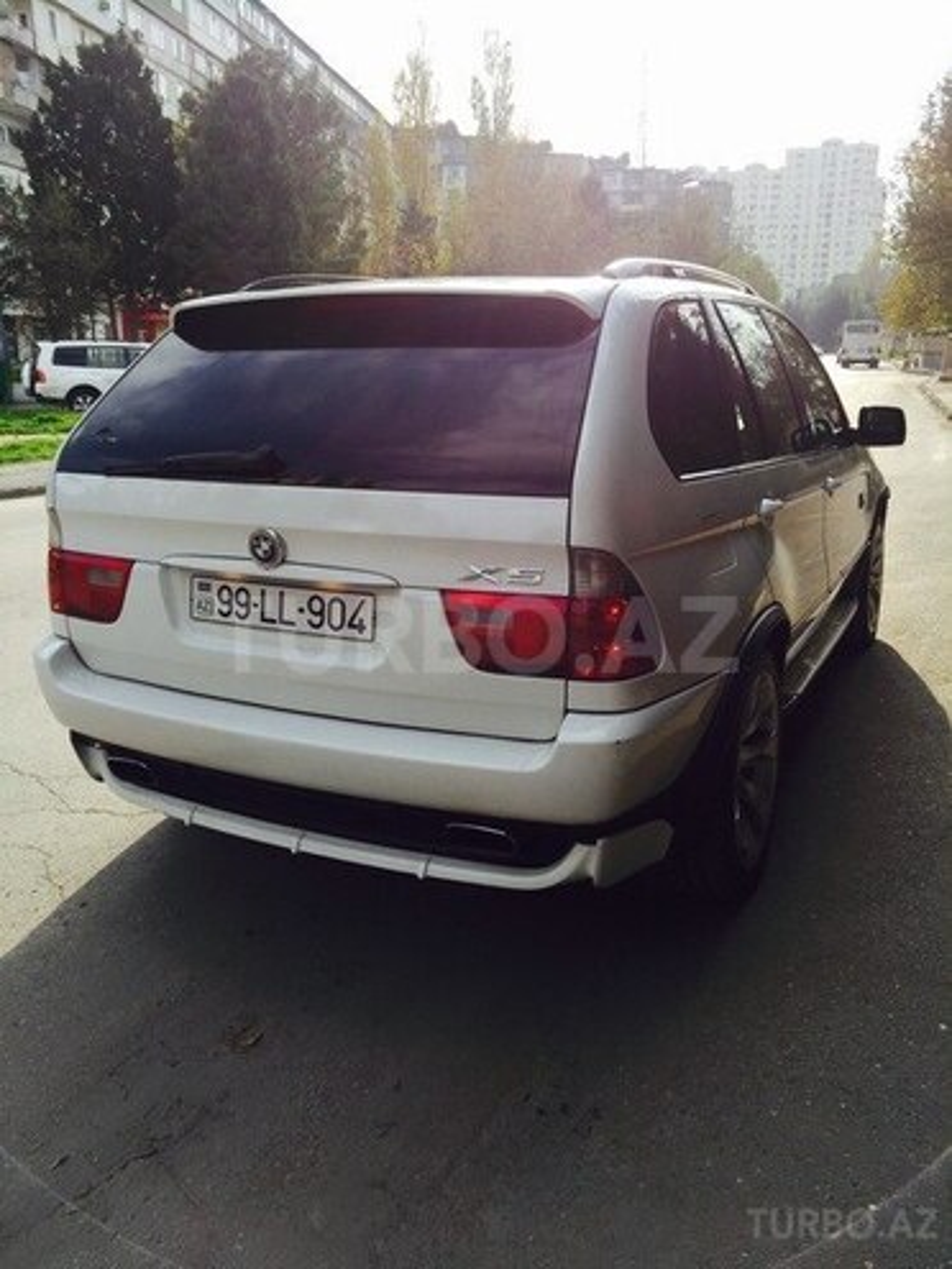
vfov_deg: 61.7
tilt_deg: -14.5
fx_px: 1063
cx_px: 476
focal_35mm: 29
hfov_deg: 48.2
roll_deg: -0.8
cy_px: 634
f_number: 2.2
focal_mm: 4.15
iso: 32
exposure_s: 1/1068
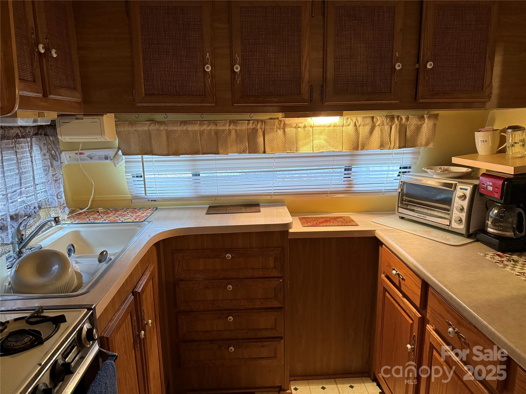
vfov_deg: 56.8
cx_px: 263
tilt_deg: -12.0
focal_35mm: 24
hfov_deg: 71.6
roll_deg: +1.9
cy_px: 197
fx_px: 365
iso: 640
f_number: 1.78
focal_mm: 6.76
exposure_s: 1/60
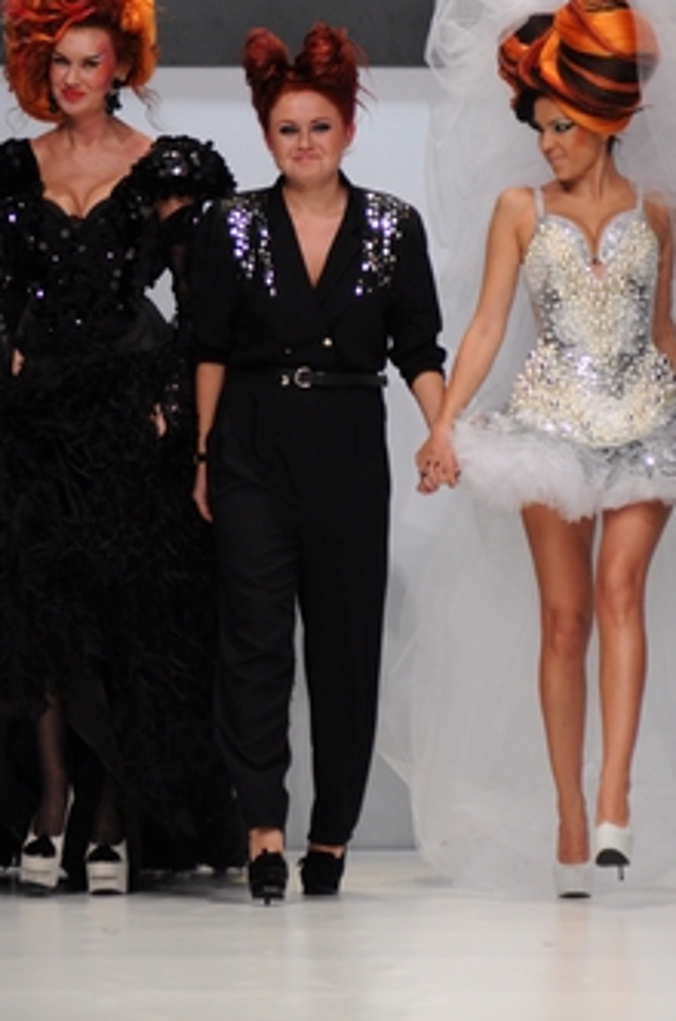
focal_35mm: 364
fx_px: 10289
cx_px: 370
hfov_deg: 3.8
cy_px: 311
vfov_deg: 5.7
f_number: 3.2
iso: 800
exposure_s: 1/320
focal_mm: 155
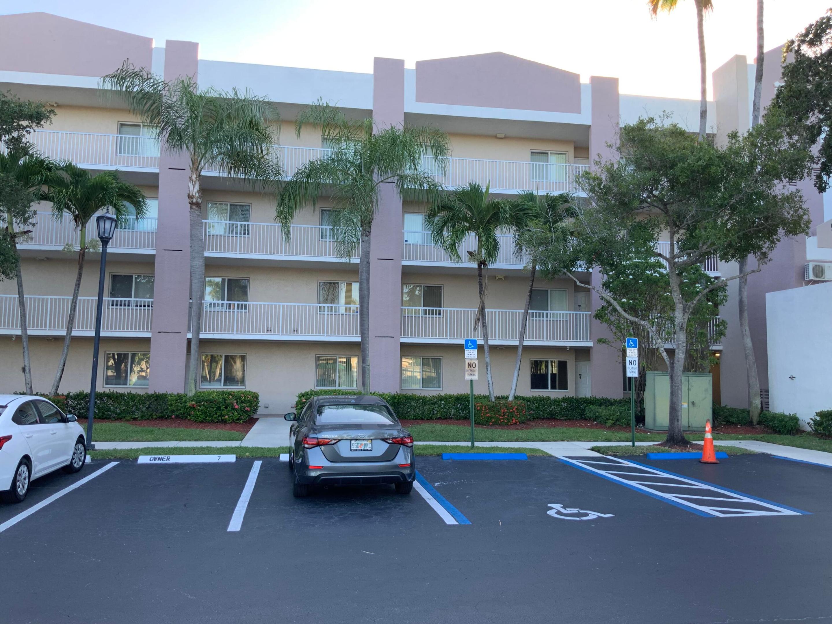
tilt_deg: +5.7
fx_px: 697
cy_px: 312
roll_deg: -0.4
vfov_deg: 48.2
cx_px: 416
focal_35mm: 29
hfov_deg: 61.7
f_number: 1.8
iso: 16
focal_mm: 3
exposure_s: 1/146
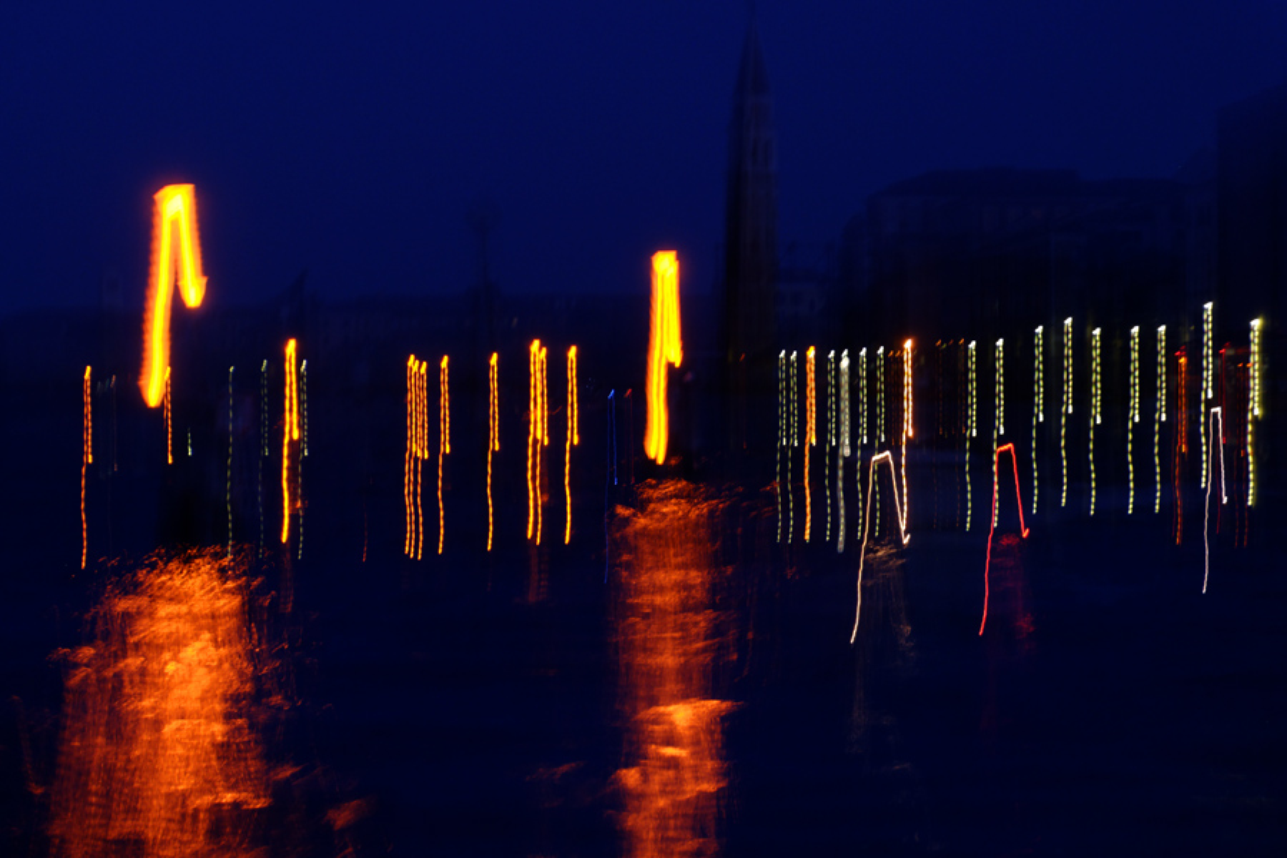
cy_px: 429
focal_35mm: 128
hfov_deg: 16.1
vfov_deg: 10.8
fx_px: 4558
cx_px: 644
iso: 200
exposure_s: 1/2
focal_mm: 85
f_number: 5.6
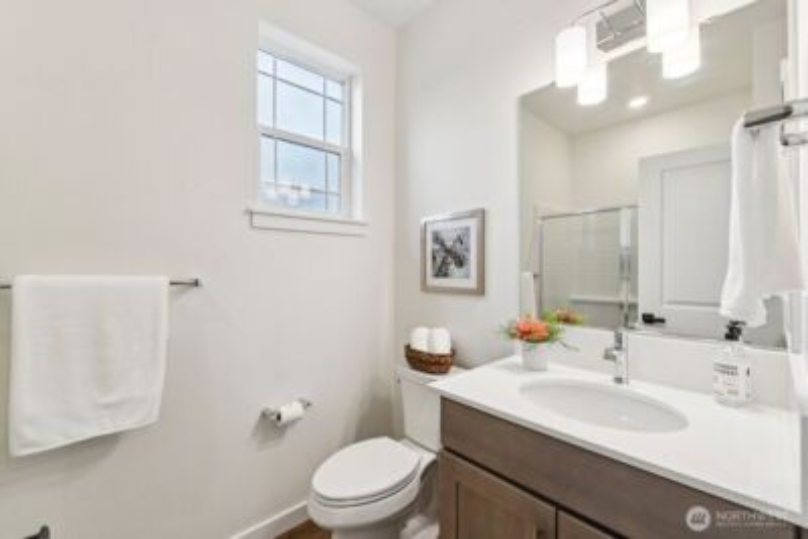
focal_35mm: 15
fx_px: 337
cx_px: 404
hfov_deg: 100.4
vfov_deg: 77.4
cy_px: 270
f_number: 9
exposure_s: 1/15
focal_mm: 10
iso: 250
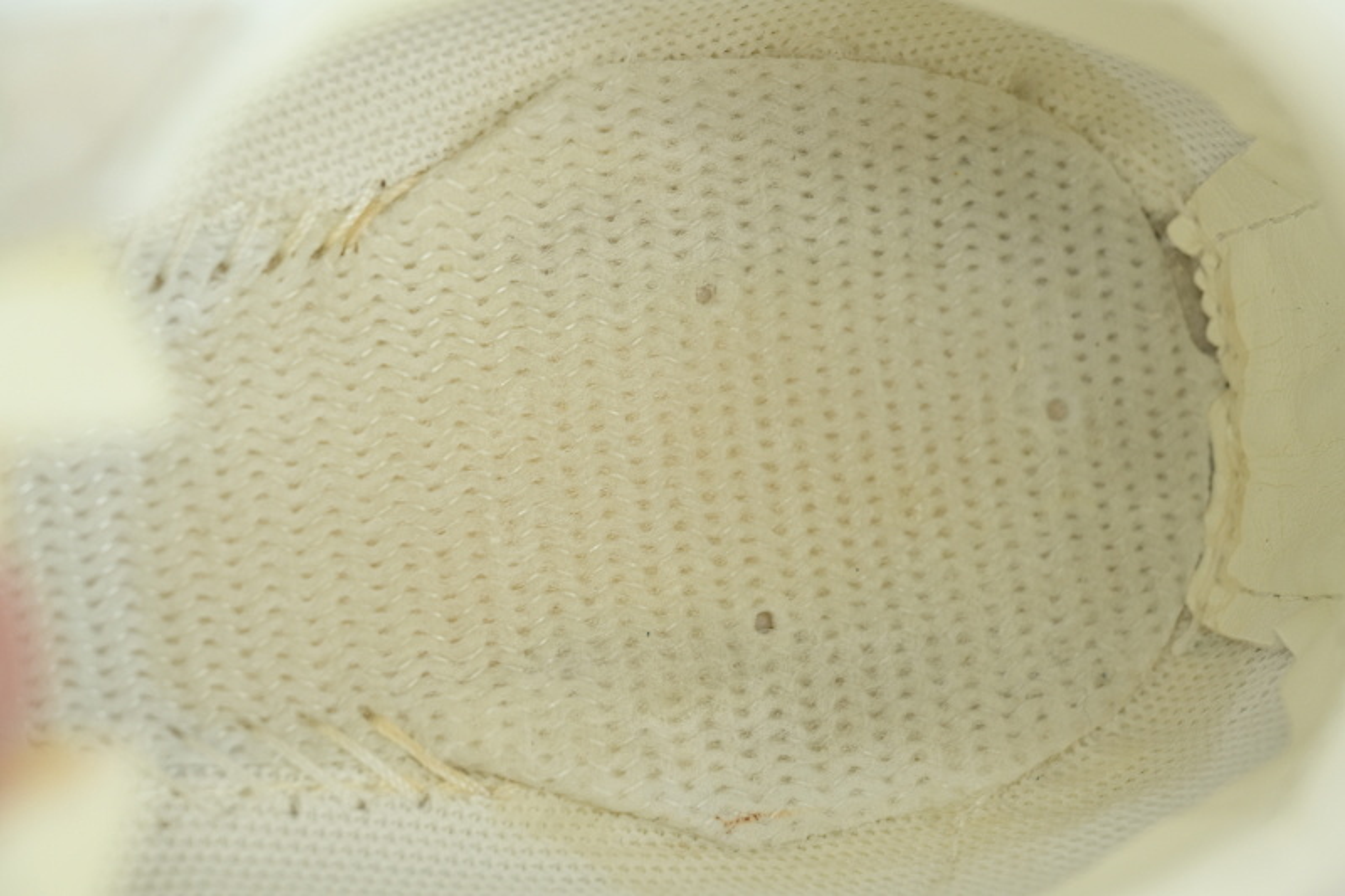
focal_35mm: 120
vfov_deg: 11.4
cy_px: 448
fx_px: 4482
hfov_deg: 17.1
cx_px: 672
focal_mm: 120
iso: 400
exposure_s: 1/100
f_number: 9
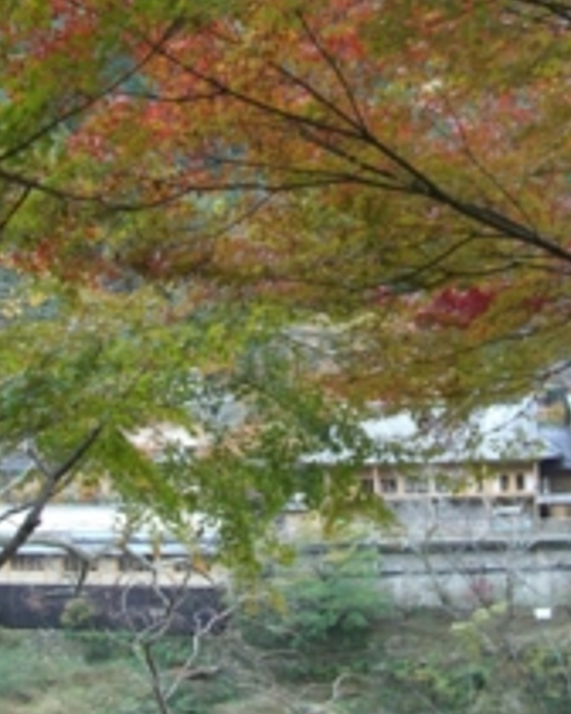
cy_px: 318
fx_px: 1310
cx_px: 286
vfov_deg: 30.5
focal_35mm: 62
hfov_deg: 24.6
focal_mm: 7.9
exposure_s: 1/100
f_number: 2.8
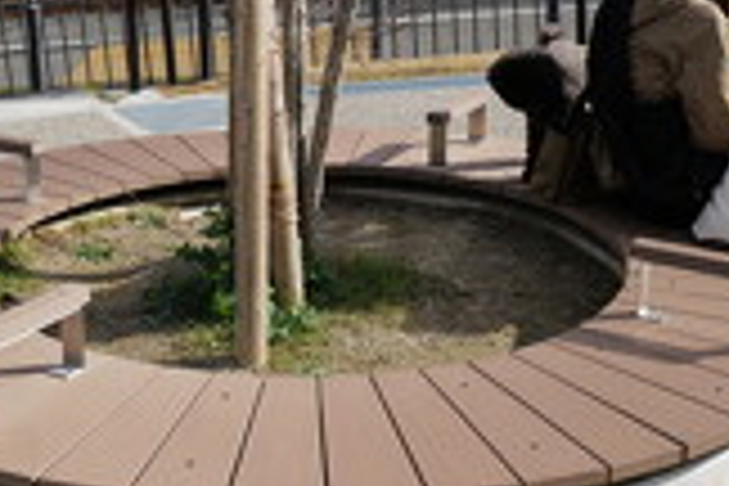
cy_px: 232
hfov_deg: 29.2
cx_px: 328
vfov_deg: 19.7
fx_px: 1397
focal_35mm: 69
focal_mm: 28
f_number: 5
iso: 100
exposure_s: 1/500
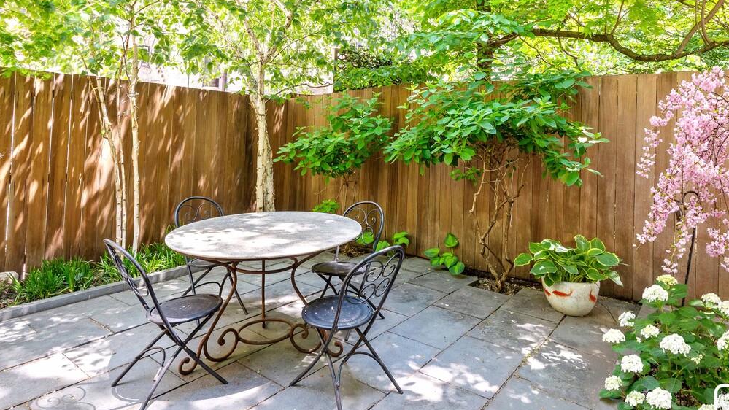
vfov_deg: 50.1
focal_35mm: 22
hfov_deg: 81.1
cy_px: 123
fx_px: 425
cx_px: 389
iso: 320
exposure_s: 1/5
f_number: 13
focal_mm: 14
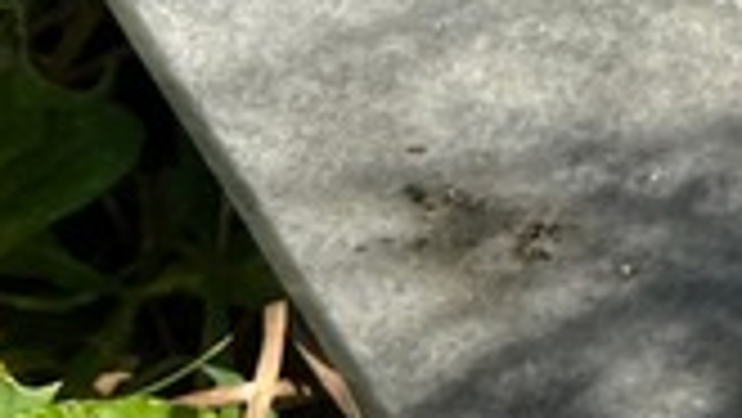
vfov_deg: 7.9
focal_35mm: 137
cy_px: -755
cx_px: 1430
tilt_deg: -38.6
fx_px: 2697
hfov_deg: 13.6
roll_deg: +7.4
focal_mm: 5.7
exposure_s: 1/3460
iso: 50
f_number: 1.5
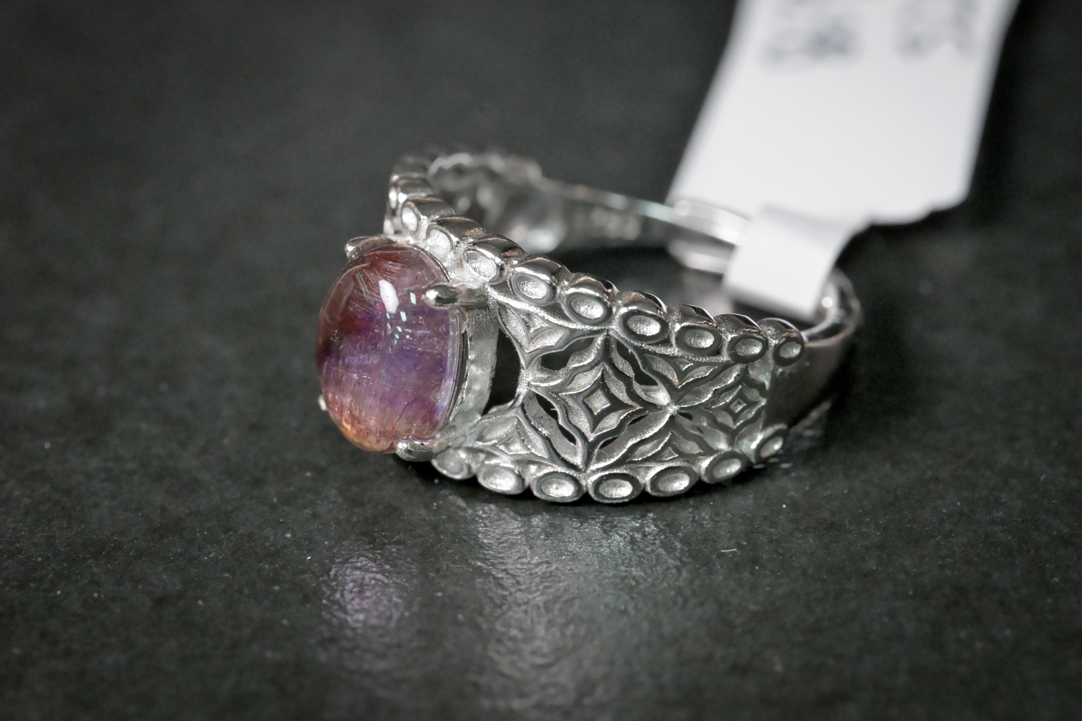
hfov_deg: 19.5
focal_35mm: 105
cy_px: 360
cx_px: 541
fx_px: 3156
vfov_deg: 13.0
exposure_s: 1/125
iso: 10000
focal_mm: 105
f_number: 16
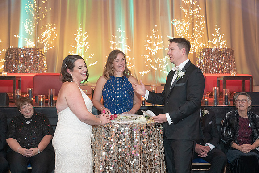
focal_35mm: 71
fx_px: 514
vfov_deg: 19.1
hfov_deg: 28.3
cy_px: 86
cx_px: 130
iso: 4000
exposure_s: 1/125
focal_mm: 70
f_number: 4
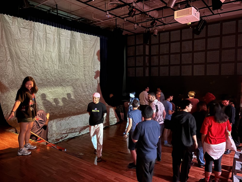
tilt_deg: -3.5
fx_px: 182
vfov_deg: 53.1
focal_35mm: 26
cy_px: 91
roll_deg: +0.3
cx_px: 121
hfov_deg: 67.3
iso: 2000
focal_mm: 5.96
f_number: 1.6
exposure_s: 1/14
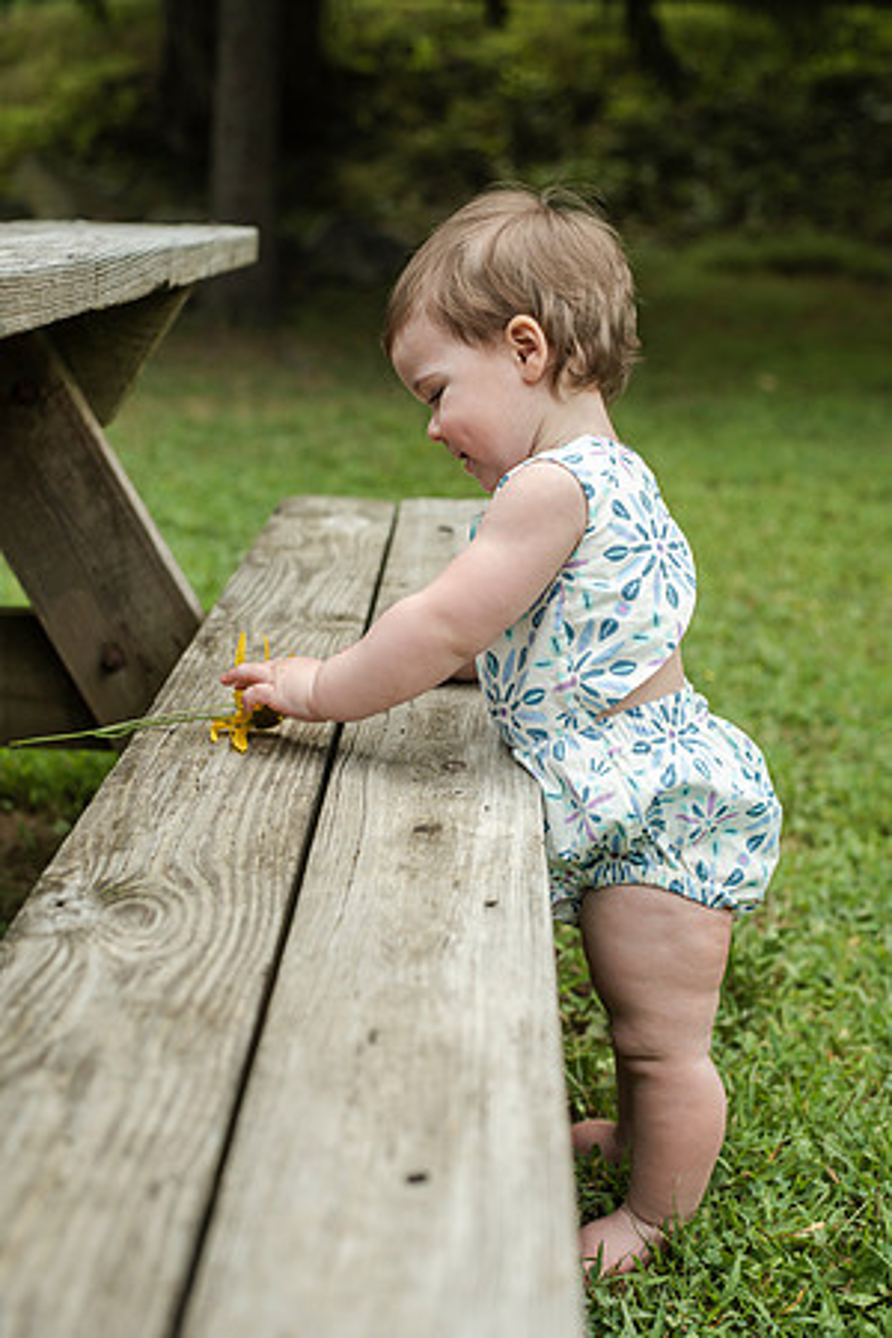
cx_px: 446
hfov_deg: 27.0
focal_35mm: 50
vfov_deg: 39.6
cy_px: 669
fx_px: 1858
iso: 640
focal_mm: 50
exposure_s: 1/2000
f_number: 3.5
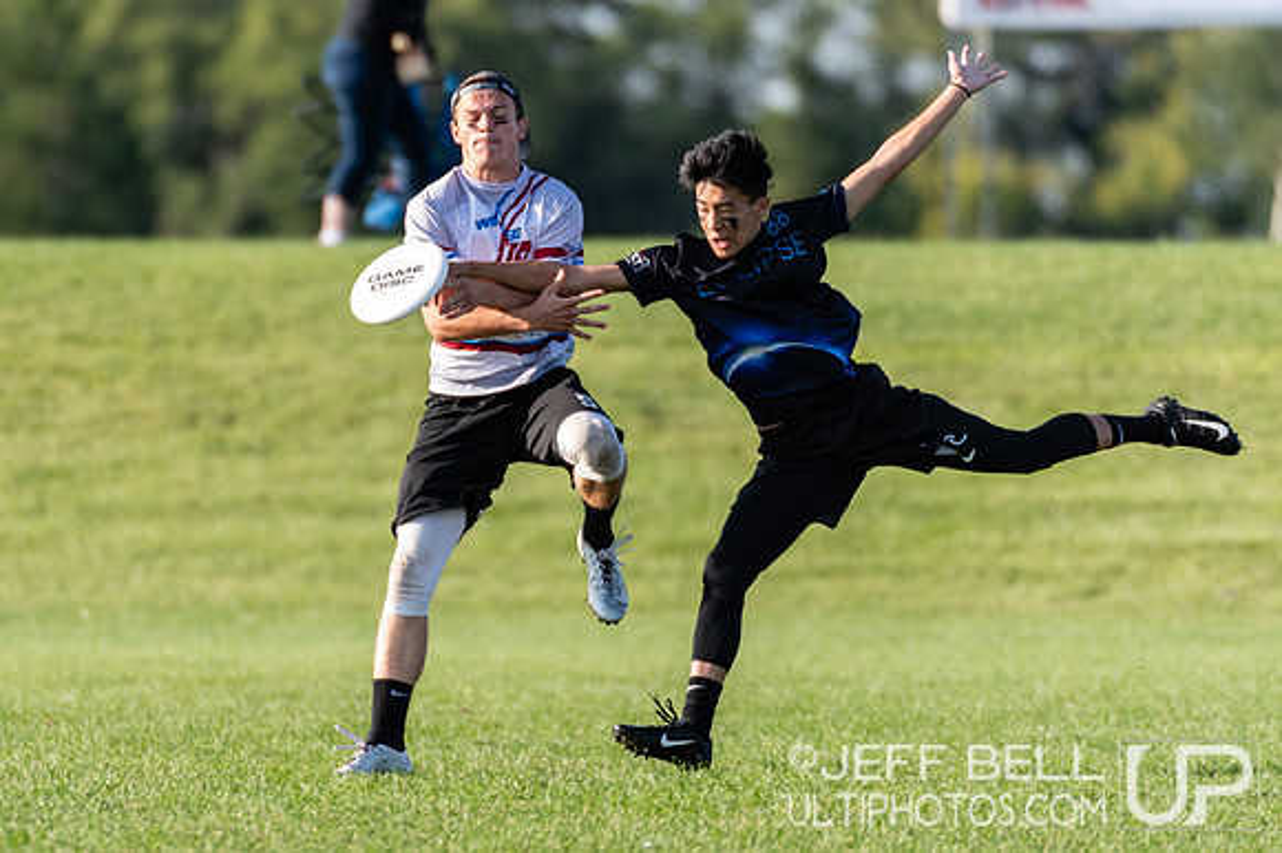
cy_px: 398
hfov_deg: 2.6
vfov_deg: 1.7
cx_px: 438
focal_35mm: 790
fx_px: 28124
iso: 450
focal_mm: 400
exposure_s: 1/1000
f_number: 4
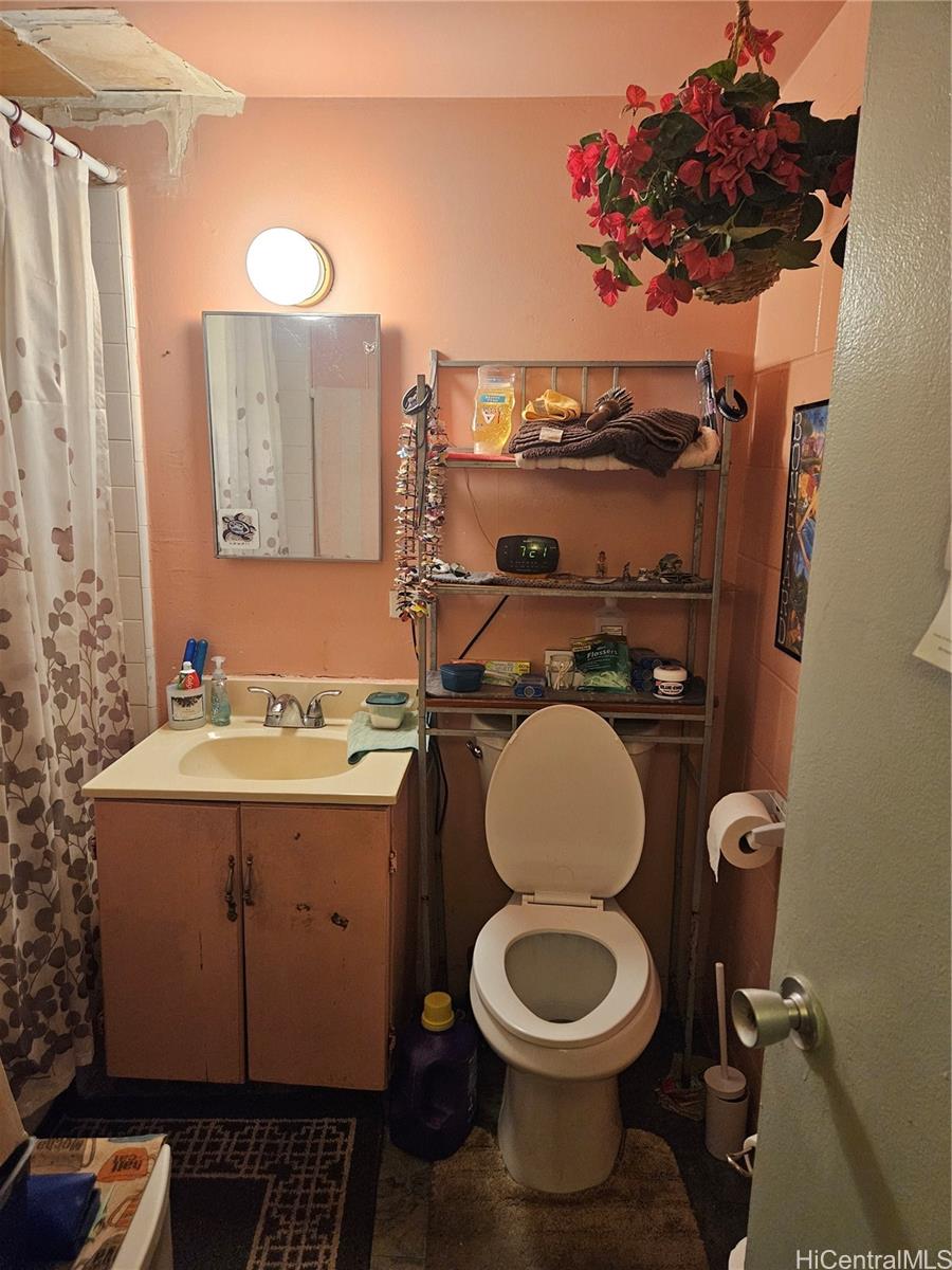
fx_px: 843
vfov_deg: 73.9
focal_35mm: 23
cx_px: 476
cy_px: 635
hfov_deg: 58.9
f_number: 1.8
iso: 640
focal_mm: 5.4
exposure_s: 1/120
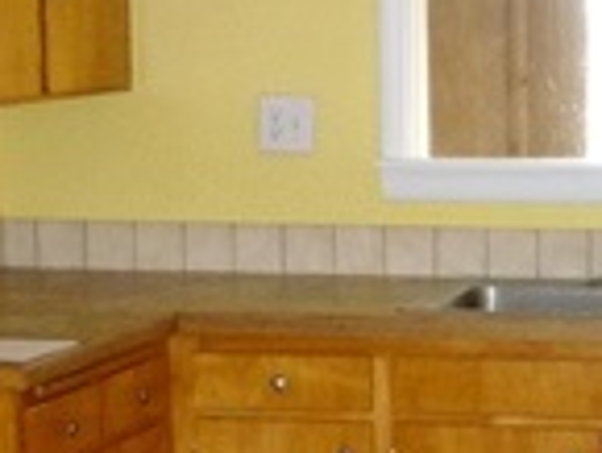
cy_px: 362
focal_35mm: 128
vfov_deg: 11.6
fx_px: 2228
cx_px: 756
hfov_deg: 14.8
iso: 320
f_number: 3.3
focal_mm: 5.2
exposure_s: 1/30
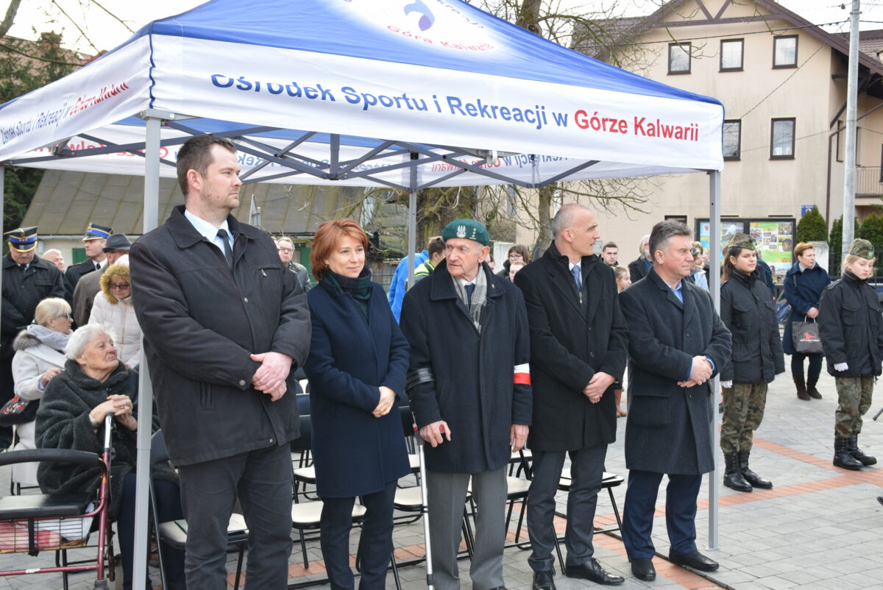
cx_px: 442
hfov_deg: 49.5
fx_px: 957
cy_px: 295
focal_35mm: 39
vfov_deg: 34.3
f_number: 6.3
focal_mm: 26
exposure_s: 1/160
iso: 400
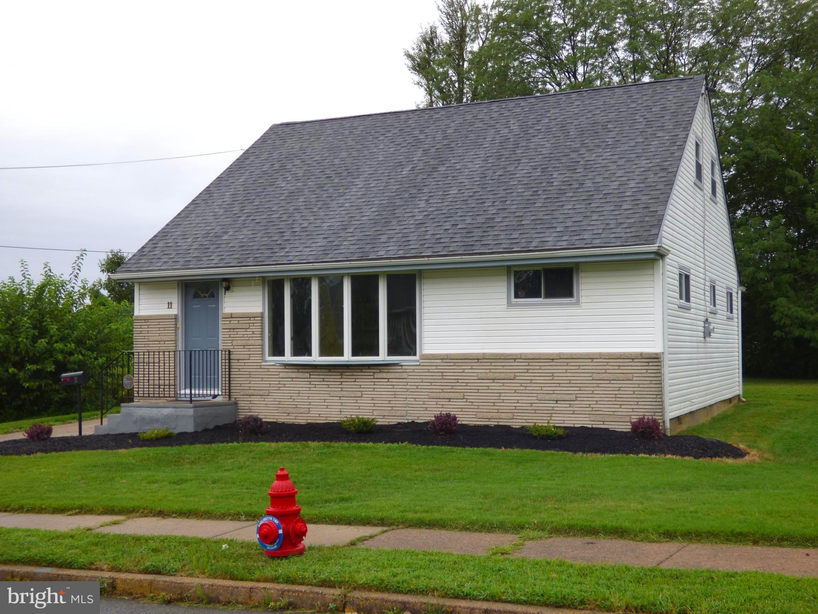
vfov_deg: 35.1
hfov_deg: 45.8
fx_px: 969
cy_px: 307
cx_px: 409
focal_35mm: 41
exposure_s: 1/400
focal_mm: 7.37
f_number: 3.6
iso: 100
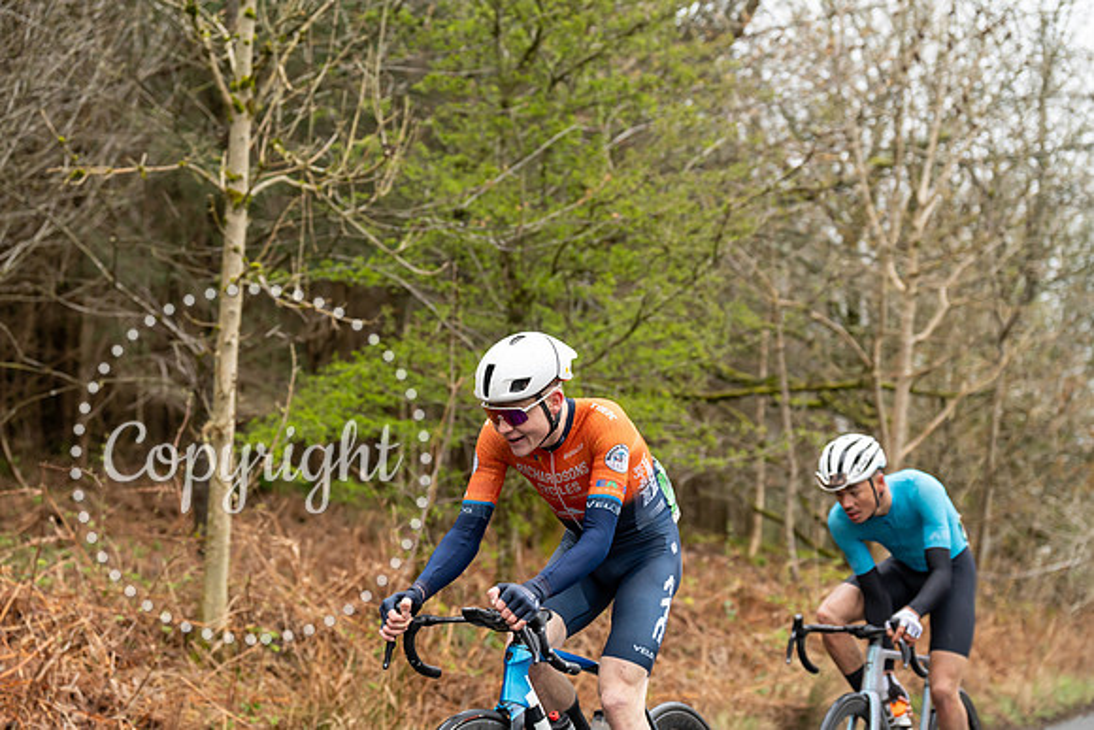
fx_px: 2128
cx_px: 547
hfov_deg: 28.8
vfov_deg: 19.5
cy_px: 365
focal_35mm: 70
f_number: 3.5
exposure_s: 1/1000
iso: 1250
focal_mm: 70
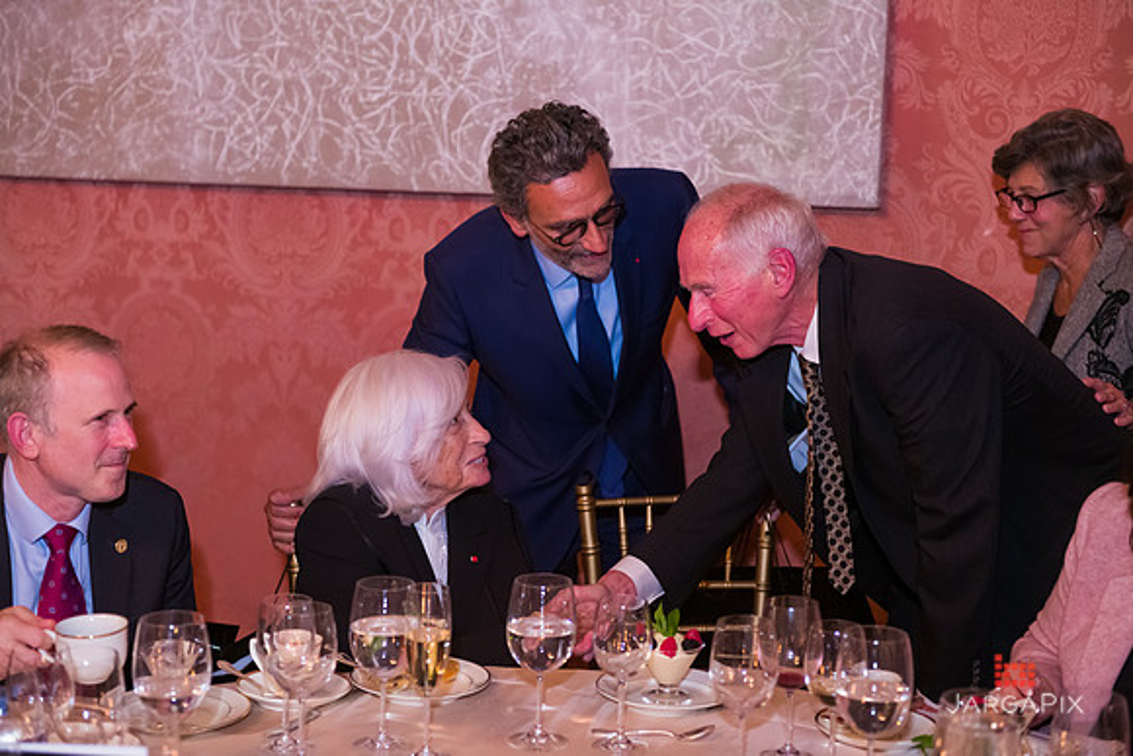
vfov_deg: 22.6
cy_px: 378
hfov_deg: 33.4
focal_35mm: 60
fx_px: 1889
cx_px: 566
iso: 3200
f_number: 3.2
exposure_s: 1/100
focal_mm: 60
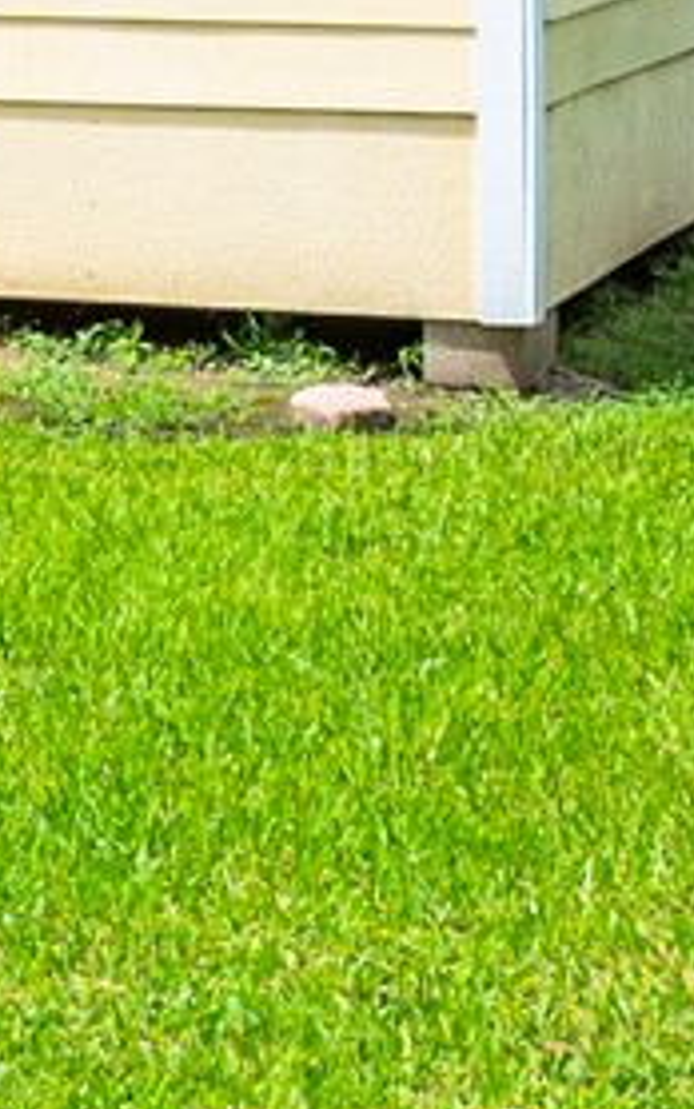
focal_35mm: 191
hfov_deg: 6.1
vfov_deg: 10.8
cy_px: -223
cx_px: -1659
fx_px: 5774
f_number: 11
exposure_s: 1/250
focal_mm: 24
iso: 125
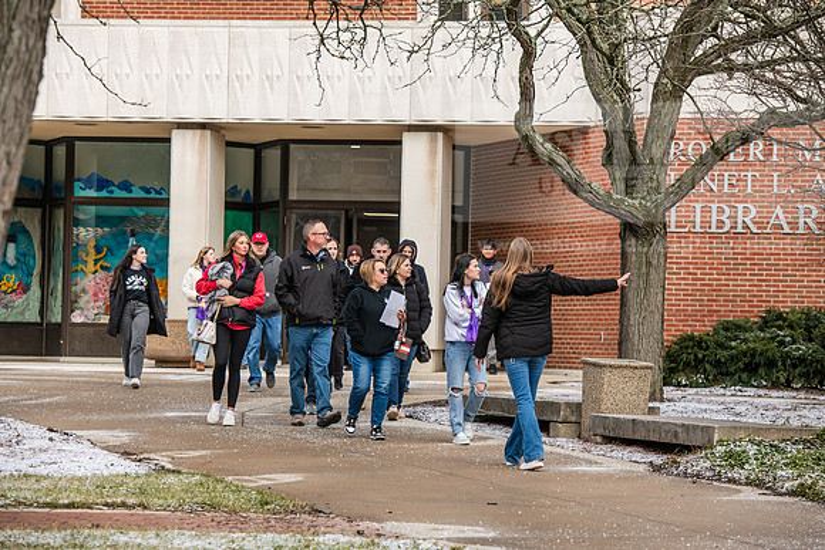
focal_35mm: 130
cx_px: 412
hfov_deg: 15.8
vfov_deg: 10.6
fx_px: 2980
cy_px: 275
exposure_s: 1/500
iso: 320
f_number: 5.6
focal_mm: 130
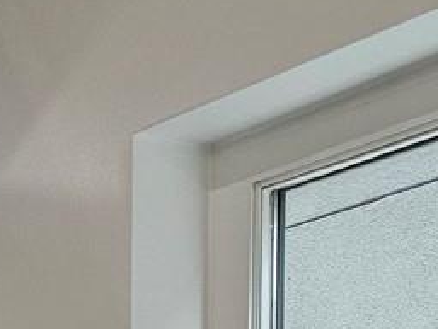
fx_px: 1810
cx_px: -489
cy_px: 811
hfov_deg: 12.0
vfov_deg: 9.2
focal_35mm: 143
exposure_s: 1/120
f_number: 1.7
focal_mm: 6.3
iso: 250
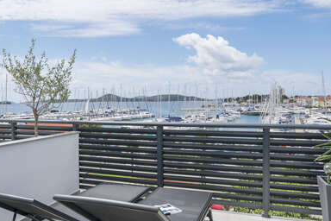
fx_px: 276
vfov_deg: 43.6
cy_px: 104
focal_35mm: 30
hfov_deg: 61.7
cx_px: 144
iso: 100
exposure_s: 1/250
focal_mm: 10
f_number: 8
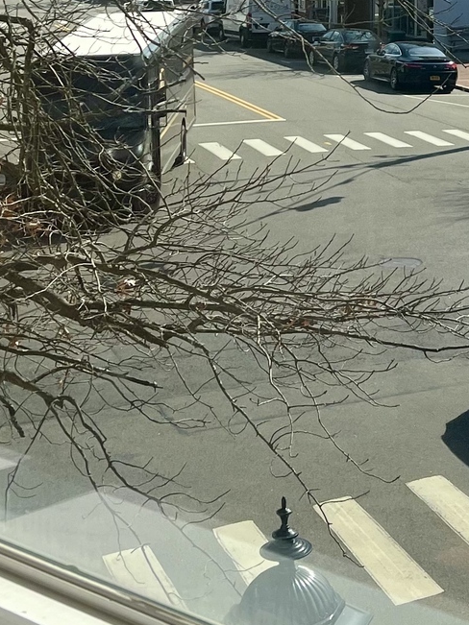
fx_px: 1663
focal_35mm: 92
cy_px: -84
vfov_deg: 20.2
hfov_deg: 15.8
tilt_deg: -1.5
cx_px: 441
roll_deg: +0.0
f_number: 1.5
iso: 50
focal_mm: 5.7
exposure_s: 1/4630
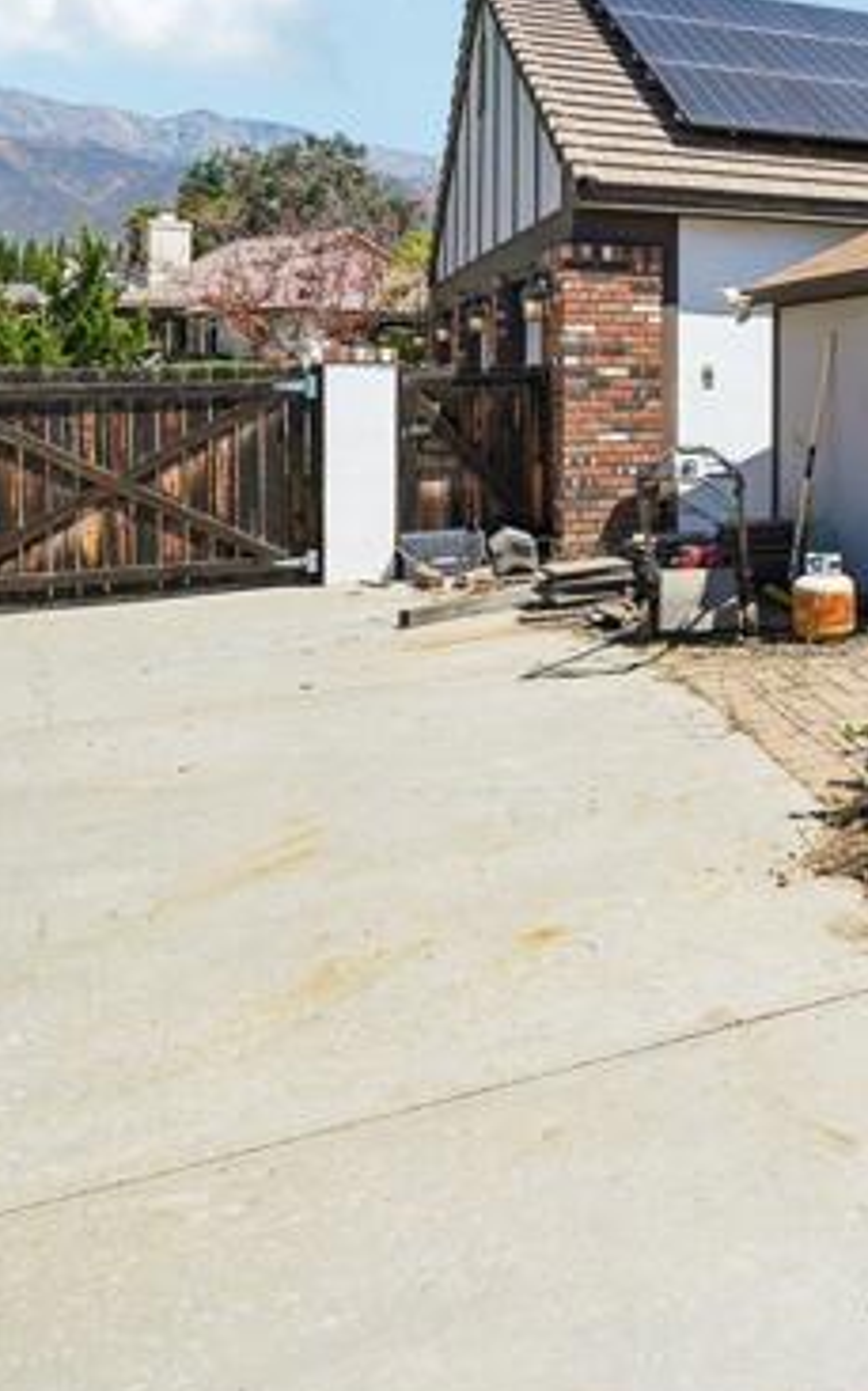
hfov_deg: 28.5
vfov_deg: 50.9
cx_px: 1118
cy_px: 371
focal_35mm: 37
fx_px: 1402
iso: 100
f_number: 8
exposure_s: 1/320
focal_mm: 13
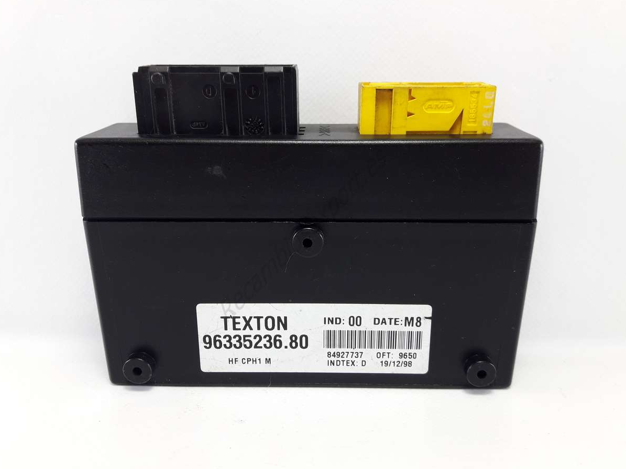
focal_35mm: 29
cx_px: 308
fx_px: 524
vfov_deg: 48.2
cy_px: 231
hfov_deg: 61.7
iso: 50
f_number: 1.9
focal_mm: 3.7
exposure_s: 1/33
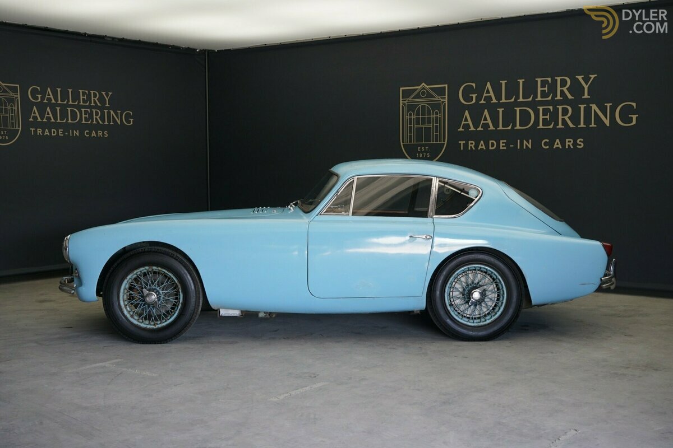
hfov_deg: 45.4
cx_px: 336
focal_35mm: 43
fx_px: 804
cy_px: 224
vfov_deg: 31.2
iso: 800
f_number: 6.3
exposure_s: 1/20
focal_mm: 43
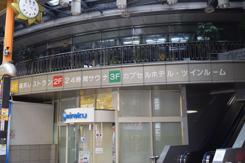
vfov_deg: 30.8
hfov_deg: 45.0
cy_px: 82
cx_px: 122
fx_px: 296
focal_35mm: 44
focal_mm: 29
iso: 640
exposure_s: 1/60
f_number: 4.2
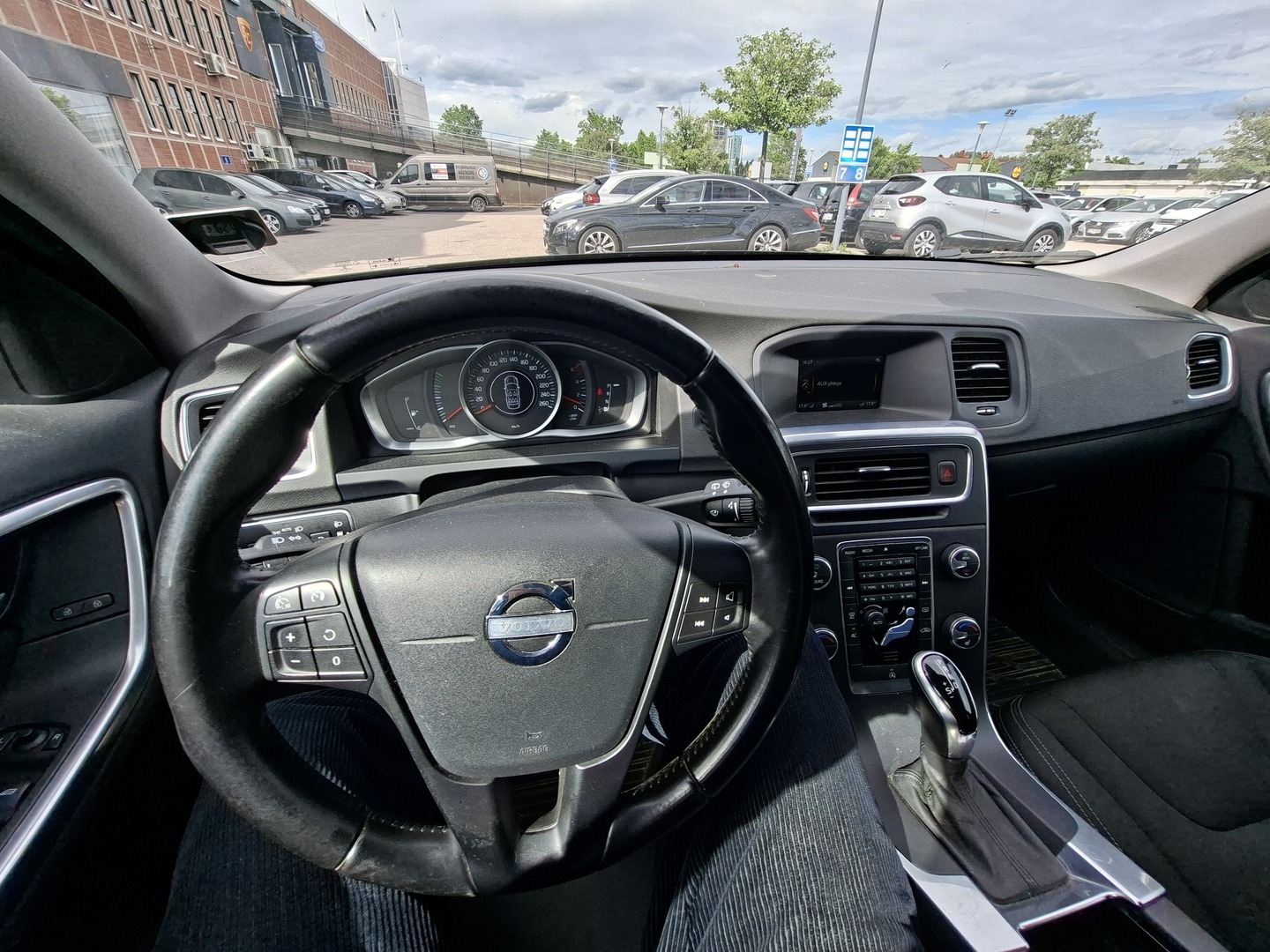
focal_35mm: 13
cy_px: 476
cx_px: 635
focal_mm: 1.74
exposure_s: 1/607
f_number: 2.2
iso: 40
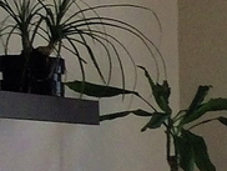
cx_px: 863
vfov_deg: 6.4
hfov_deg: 6.9
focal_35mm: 229
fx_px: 1504
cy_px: 306
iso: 40
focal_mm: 4.15
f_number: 2.2
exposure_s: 1/50
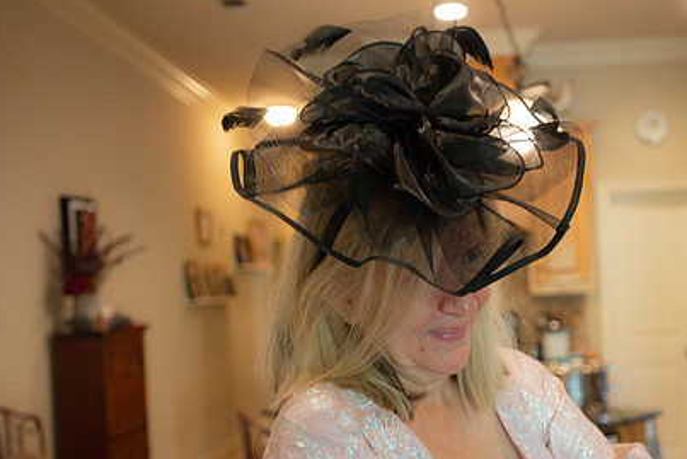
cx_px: 419
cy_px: 312
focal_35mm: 46
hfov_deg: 42.5
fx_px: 878
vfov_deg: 29.0
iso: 500
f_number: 2.8
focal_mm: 32
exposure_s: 1/30
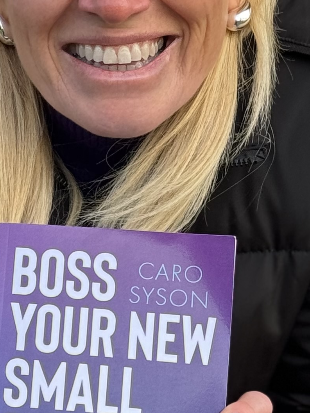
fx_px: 2186
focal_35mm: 183
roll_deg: +1.5
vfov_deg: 10.8
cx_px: 92
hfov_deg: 8.1
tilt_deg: -8.9
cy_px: 267
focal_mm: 6.86
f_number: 1.78
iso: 64
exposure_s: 1/218
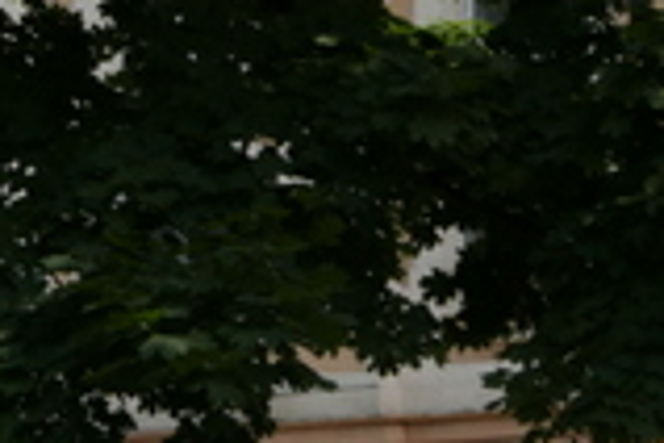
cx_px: -518
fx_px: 6953
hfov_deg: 5.4
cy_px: 880
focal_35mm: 377
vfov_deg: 3.6
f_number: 5.6
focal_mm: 34
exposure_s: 1/640
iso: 200
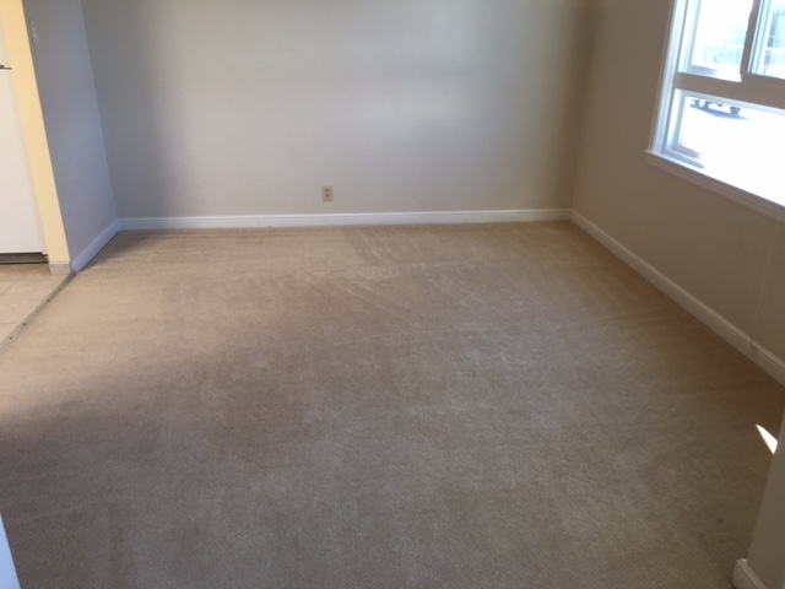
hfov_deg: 61.7
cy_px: 294
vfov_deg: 48.2
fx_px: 658
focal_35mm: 29
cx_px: 392
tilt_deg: -20.5
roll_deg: -0.4
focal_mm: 4.15
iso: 25
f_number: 2.2
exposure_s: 1/40
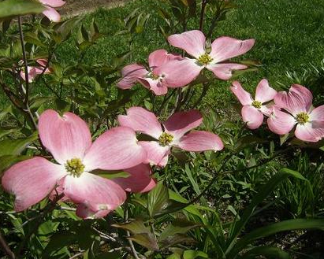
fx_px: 441
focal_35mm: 46
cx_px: 160
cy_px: 103
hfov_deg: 40.3
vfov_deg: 32.7
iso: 100
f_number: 4.7
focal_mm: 6
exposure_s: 1/1134
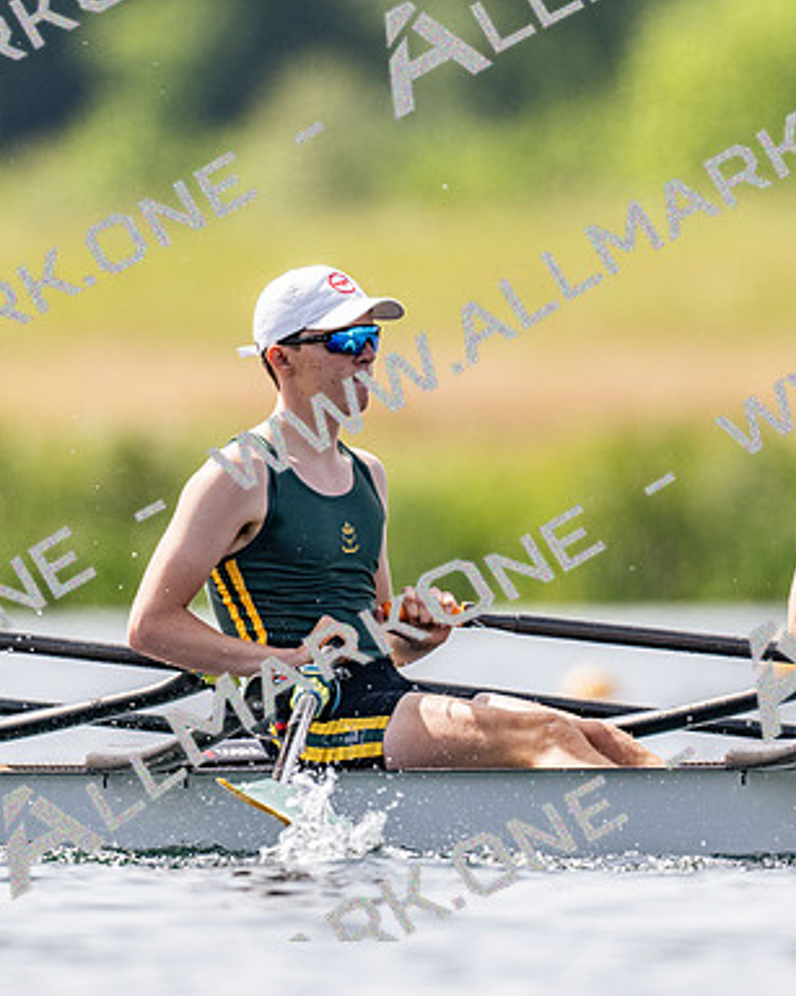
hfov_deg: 1.2
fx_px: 37591
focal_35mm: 1276
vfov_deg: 1.5
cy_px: 498
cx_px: 526
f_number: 4
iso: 200
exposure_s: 1/2500
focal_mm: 600
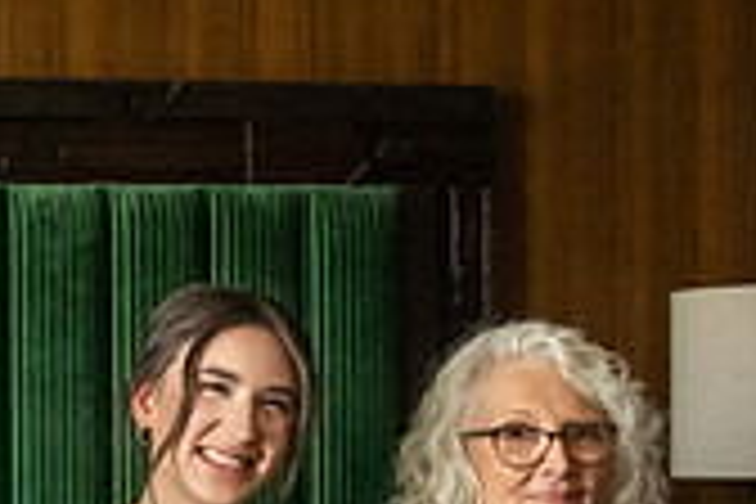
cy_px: 558
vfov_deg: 11.9
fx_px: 2373
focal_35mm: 113
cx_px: -384
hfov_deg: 16.5
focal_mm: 24
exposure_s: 1/320
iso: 5000
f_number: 4
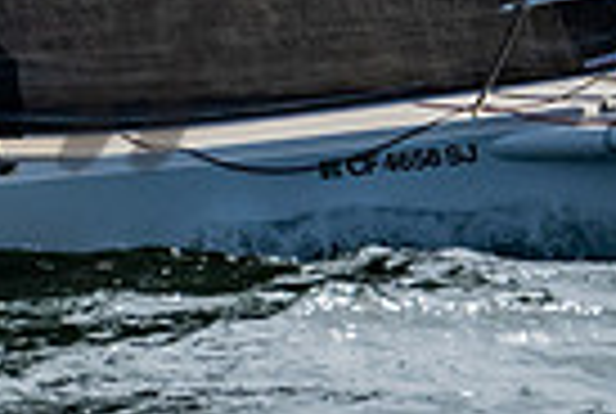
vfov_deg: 1.2
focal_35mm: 1147
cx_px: 81
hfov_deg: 1.8
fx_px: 19669
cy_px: -685
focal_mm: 120
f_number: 6.3
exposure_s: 1/2000
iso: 200
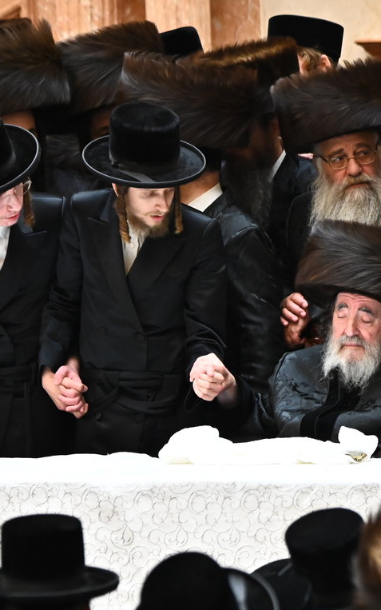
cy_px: 316
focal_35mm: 636
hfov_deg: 2.1
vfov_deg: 3.3
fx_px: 10564
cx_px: 351
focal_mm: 340
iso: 5000
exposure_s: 1/125
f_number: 7.1
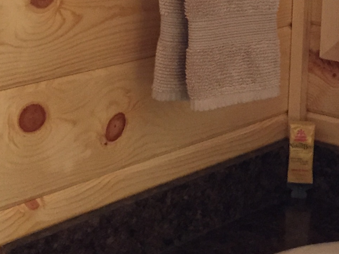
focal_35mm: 99
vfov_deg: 14.7
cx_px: 253
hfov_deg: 19.7
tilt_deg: -8.4
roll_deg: -0.8
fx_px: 970
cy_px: -2
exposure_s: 1/30
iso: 250
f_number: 2.2
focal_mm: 4.15
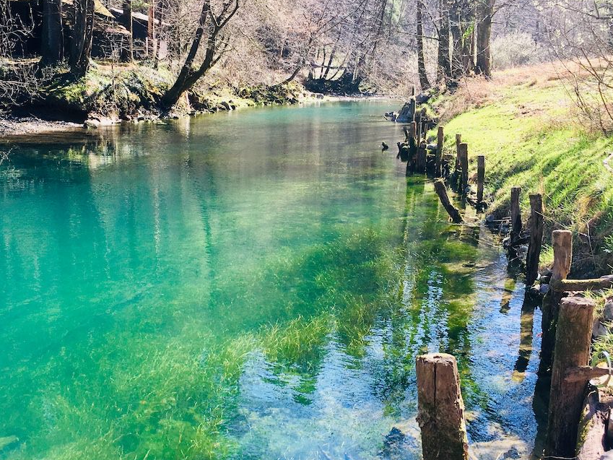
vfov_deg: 35.1
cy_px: 248
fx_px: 726
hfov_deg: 45.6
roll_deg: -0.8
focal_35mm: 41
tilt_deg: -12.0
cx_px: 260
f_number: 2.2
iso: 25
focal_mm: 4.15
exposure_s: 1/416
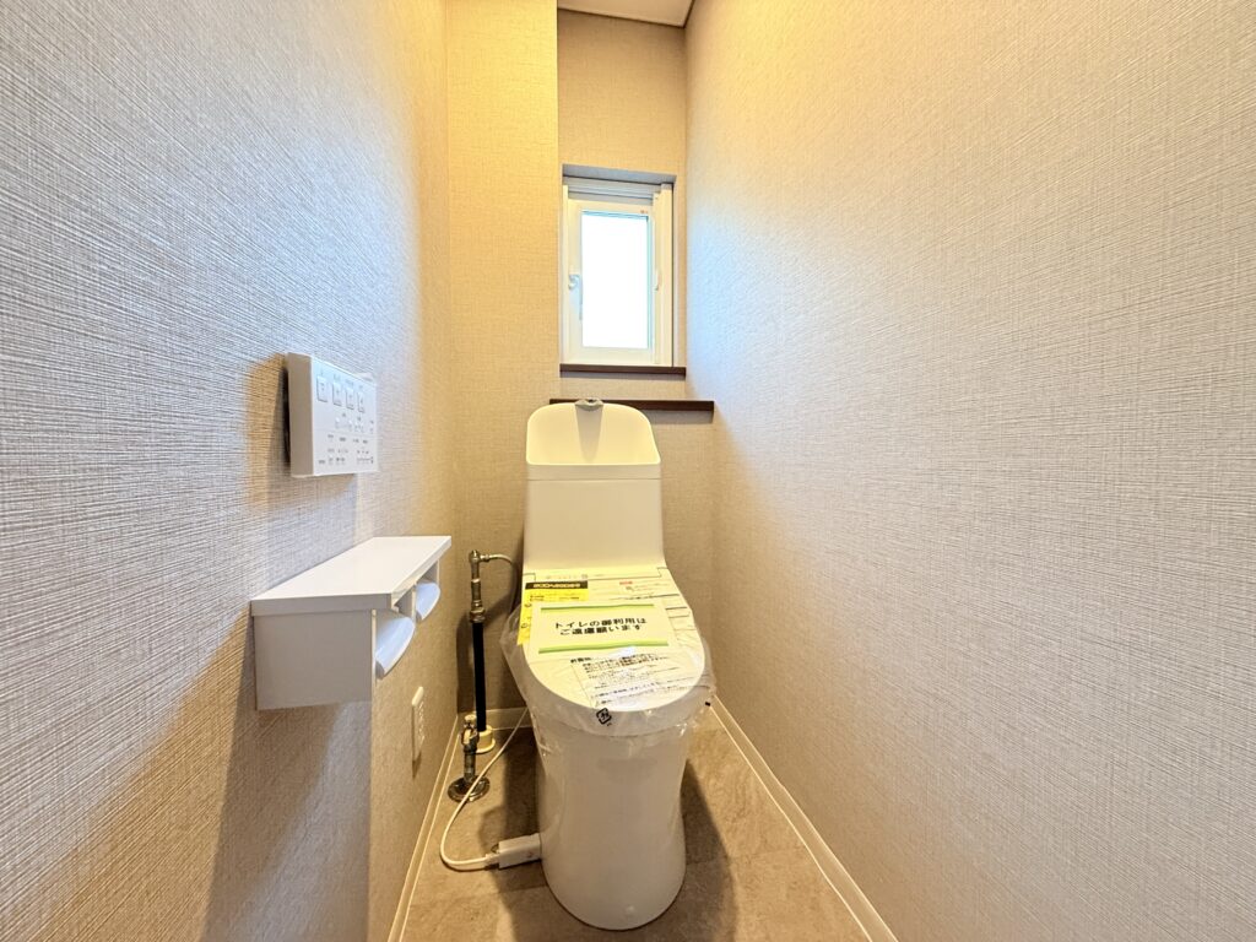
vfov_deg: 85.7
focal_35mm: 14
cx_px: 628
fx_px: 508
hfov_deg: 102.1
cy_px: 471
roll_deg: -0.3
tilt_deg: -2.3
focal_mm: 2.22
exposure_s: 1/50
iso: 500
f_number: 2.2
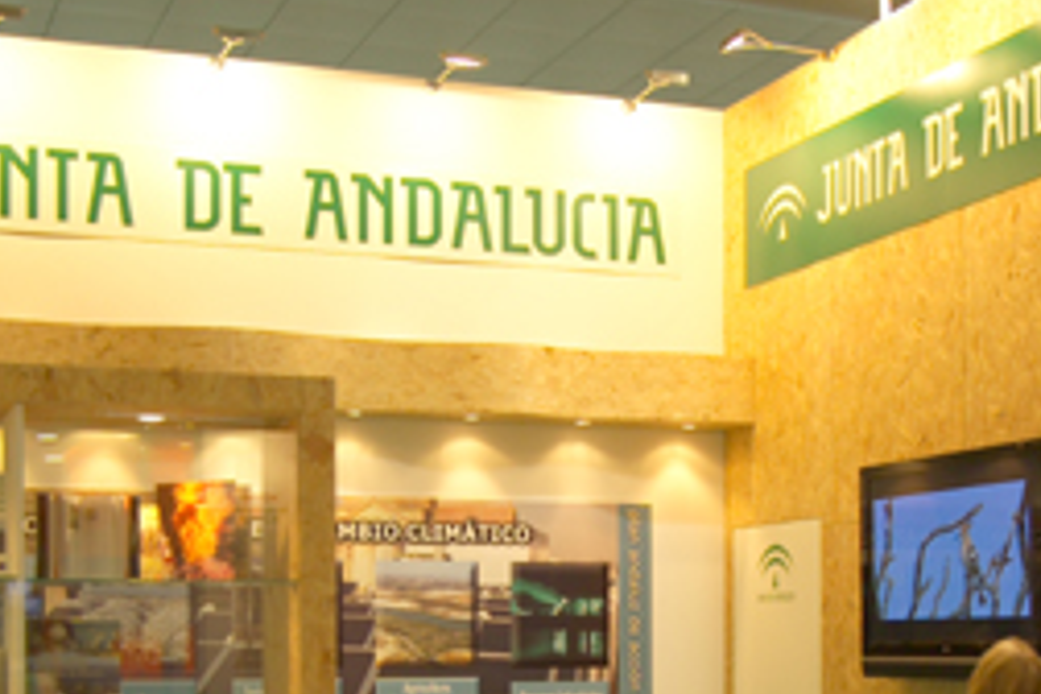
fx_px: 1995
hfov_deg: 29.2
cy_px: 628
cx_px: 570
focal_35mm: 69
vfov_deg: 19.4
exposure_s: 1/20
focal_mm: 29
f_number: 4.8
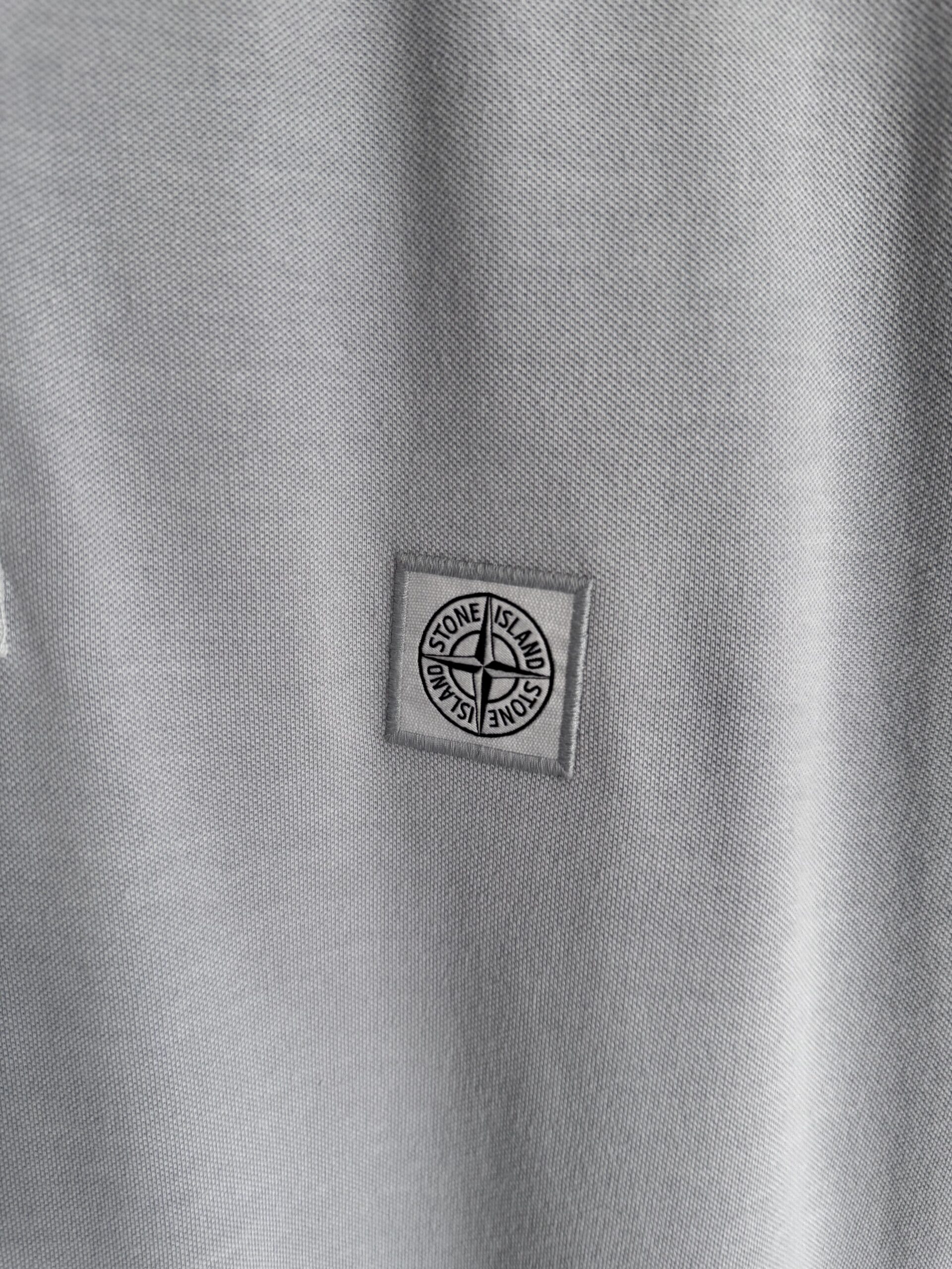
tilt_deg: -16.0
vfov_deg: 71.6
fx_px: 880
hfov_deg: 56.8
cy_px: 634
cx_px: 476
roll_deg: +0.9
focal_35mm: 24
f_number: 1.78
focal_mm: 6.76
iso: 125
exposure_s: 1/121
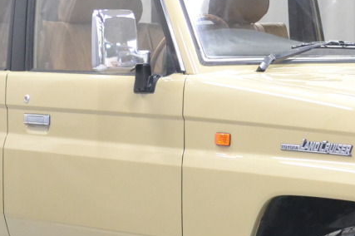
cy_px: 176
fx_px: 1552
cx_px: 283
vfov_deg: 8.7
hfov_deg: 13.0
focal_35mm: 158
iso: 3200
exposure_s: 1/30
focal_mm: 35
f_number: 5
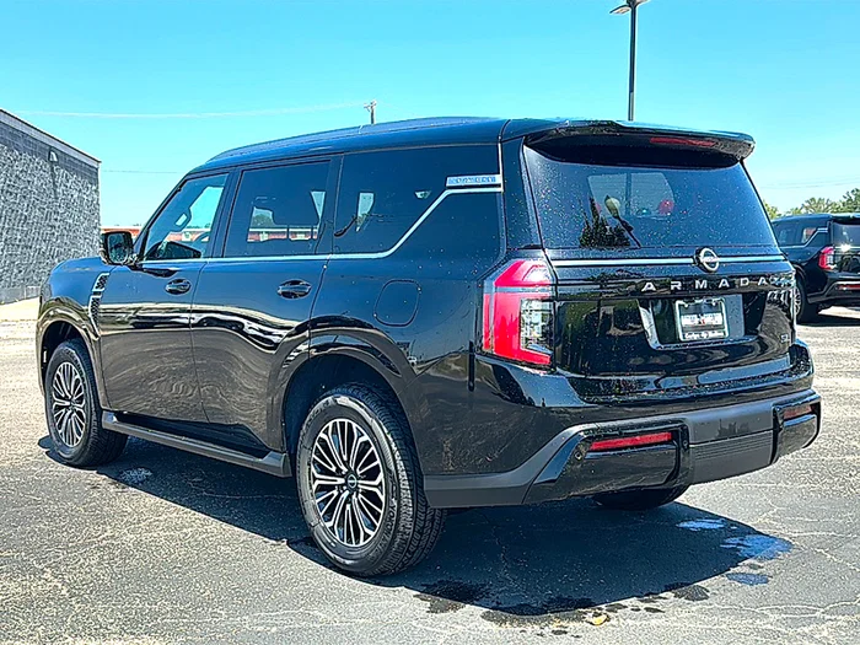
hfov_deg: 52.6
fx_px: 870
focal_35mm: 35
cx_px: 430
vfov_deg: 40.7
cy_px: 322
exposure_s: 1/1592
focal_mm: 6.86
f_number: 1.78
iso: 80
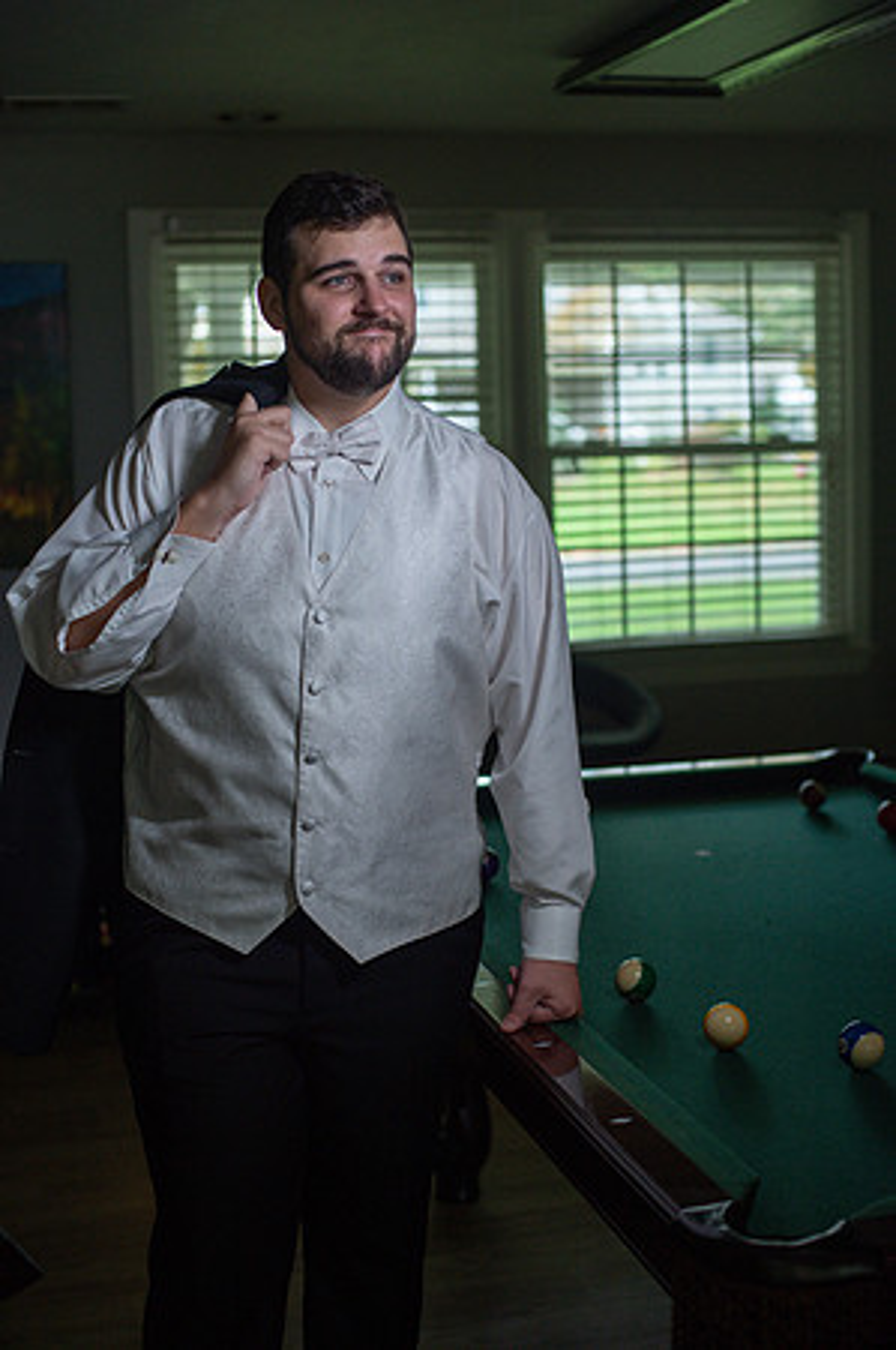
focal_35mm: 50
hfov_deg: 26.9
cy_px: 675
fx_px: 1871
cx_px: 448
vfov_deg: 39.6
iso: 1000
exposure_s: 1/400
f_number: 2.8
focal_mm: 50
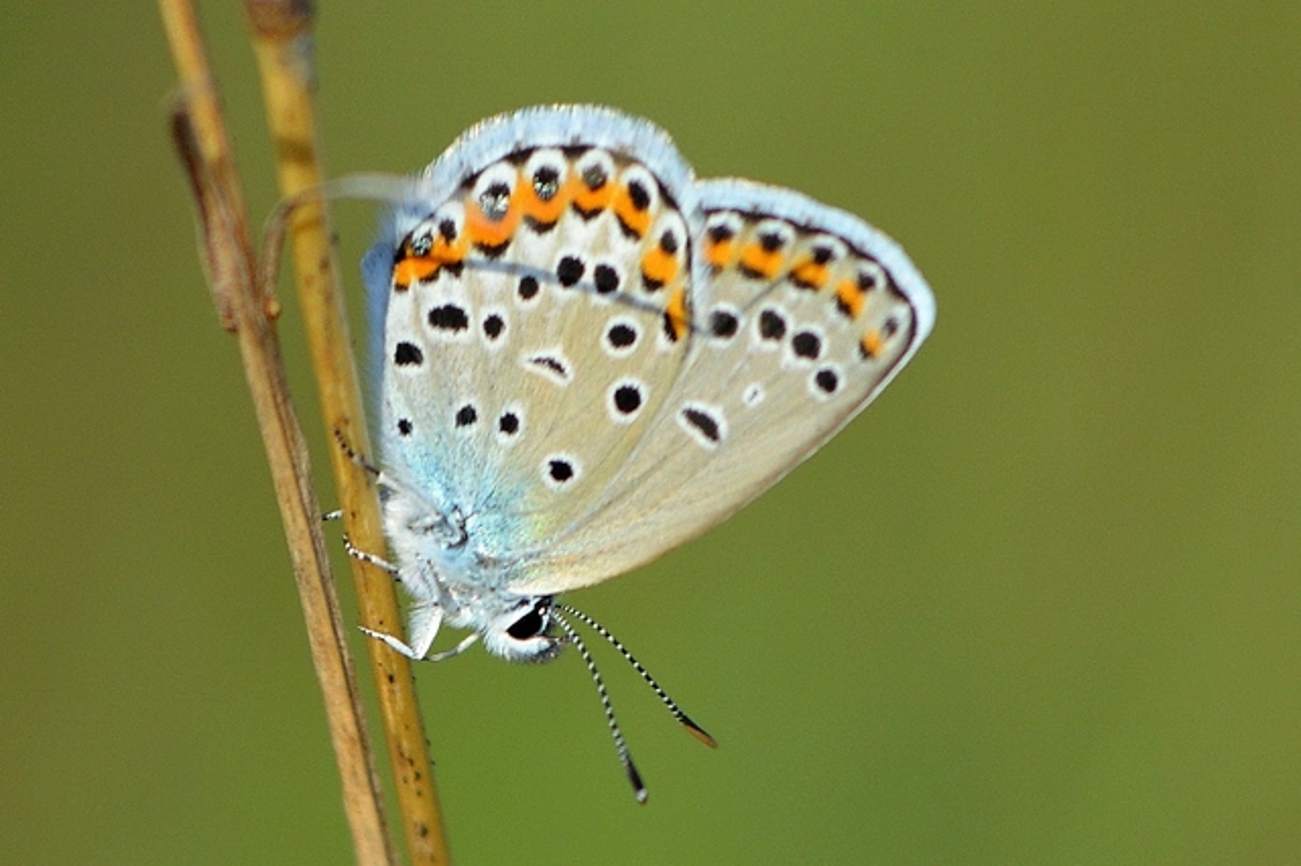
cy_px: 433
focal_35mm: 202
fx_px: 7314
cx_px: 650
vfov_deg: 6.8
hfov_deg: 10.2
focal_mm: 135
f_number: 5.6
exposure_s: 1/500
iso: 280
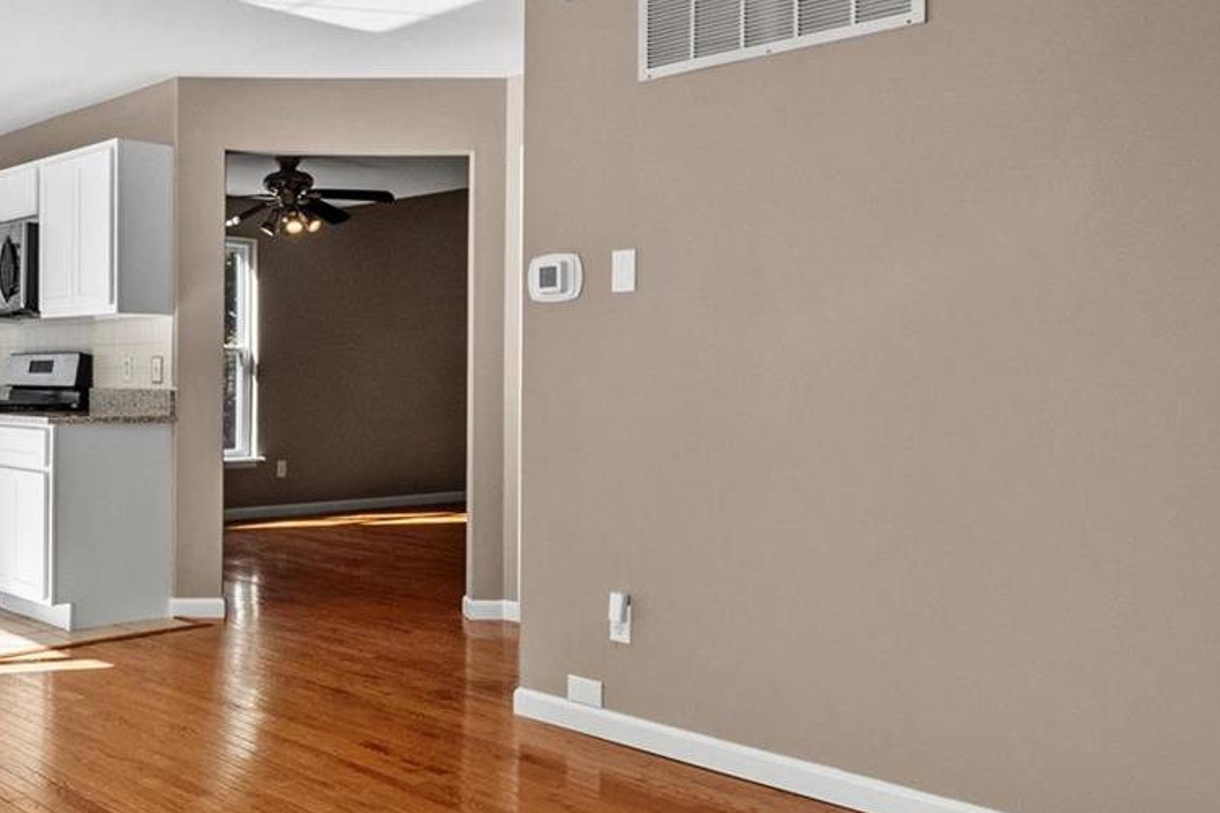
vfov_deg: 38.9
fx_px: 1152
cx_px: 269
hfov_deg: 52.7
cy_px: 384
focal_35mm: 34
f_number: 8
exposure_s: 1/125
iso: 400
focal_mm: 8
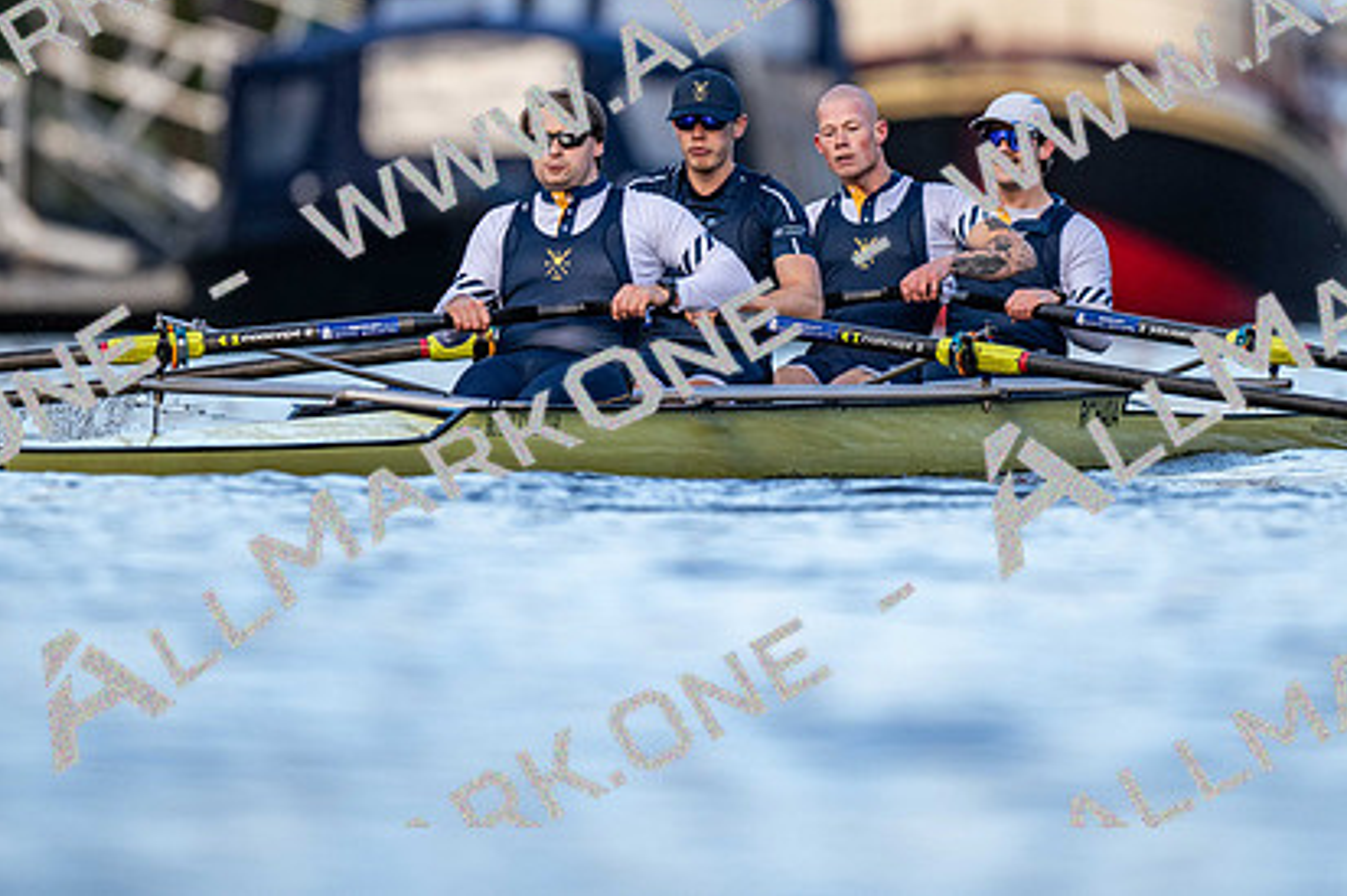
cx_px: 704
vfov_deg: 1.6
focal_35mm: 843
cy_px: 269
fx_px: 31528
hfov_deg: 2.4
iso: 1100
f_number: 4
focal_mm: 600
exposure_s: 1/2500
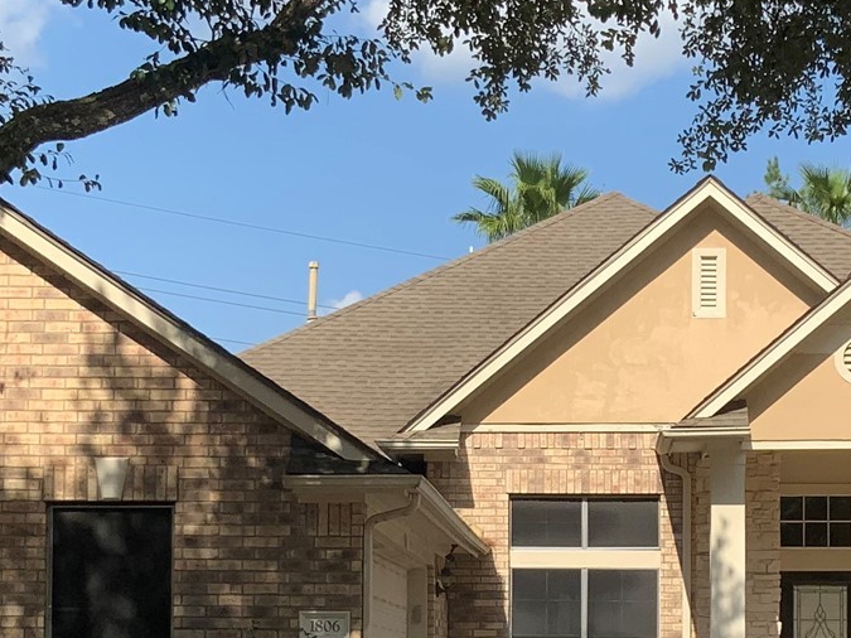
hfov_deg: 22.2
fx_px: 2163
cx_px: 546
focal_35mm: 88
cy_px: 550
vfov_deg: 16.6
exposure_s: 1/1626
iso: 16
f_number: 1.8
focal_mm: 3
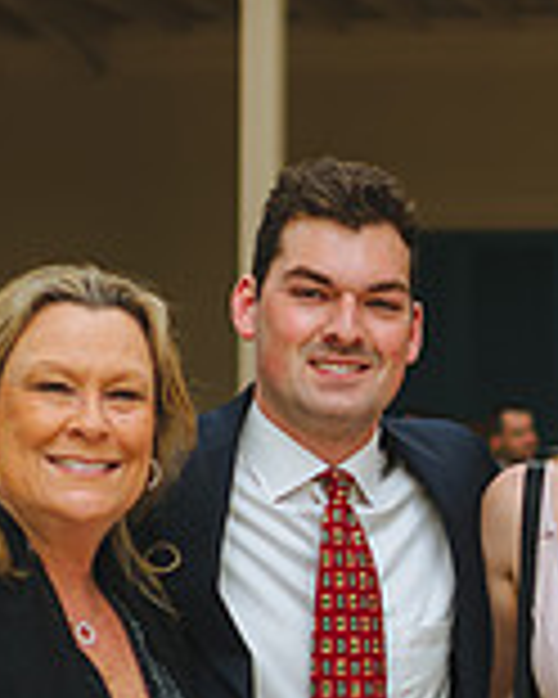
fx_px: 2663
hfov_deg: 11.6
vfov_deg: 14.8
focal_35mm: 129
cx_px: 728
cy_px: 566
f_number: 2
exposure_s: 1/1000
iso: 80
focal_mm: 35
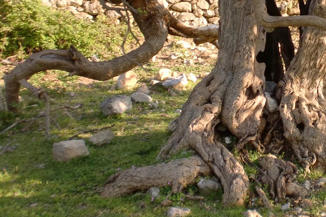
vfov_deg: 19.8
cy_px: 47
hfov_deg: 28.6
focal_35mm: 68
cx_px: 286
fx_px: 616
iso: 64
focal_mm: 6.3
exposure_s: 1/200
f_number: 3.1
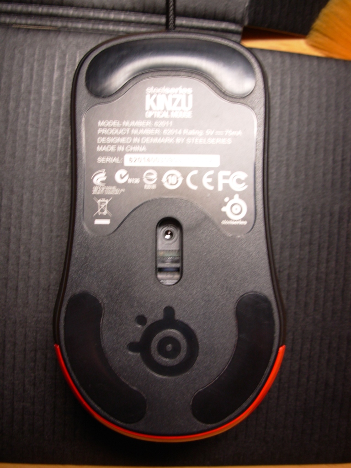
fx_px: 514
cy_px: 234
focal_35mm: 38
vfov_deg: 49.0
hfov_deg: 37.7
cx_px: 176
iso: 50
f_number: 2.9
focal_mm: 6.3
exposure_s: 1/6.9
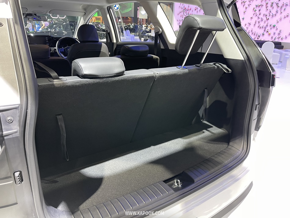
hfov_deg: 67.3
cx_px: 145
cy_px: 109
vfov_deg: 53.1
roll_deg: -0.3
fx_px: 218
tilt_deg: -21.7
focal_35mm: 26
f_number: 1.6
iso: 160
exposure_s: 1/50
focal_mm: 5.1
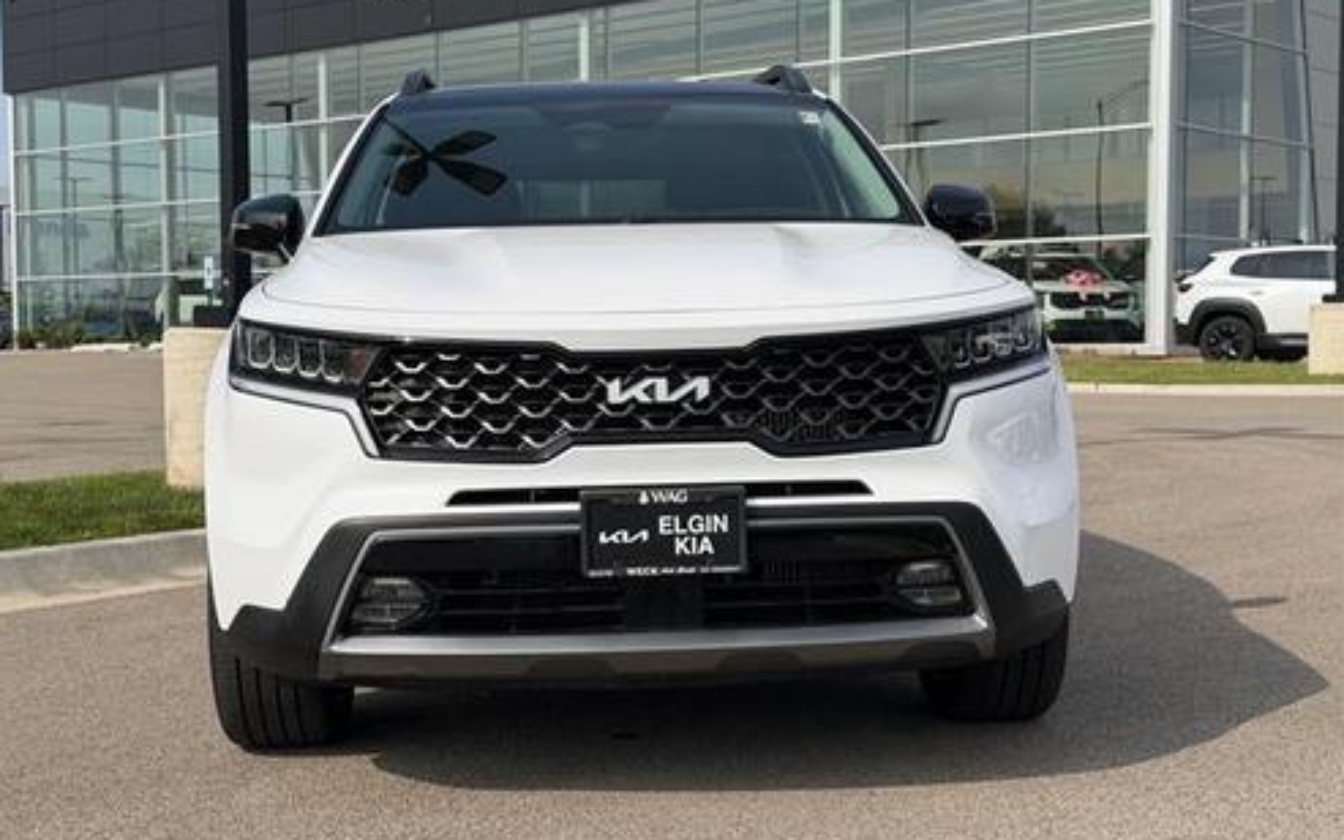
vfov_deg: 24.9
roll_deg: -0.3
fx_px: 1904
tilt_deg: -2.5
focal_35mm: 52
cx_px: 660
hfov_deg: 38.9
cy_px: 412
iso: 64
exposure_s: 1/6536
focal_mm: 6.76
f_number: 1.78
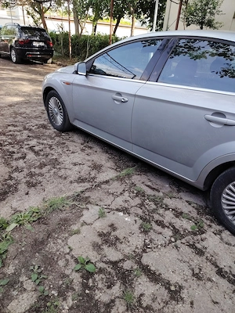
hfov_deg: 56.8
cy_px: 156
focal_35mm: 24
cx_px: 118
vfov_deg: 71.6
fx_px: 217
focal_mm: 5.25
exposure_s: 1/128
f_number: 1.75
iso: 100
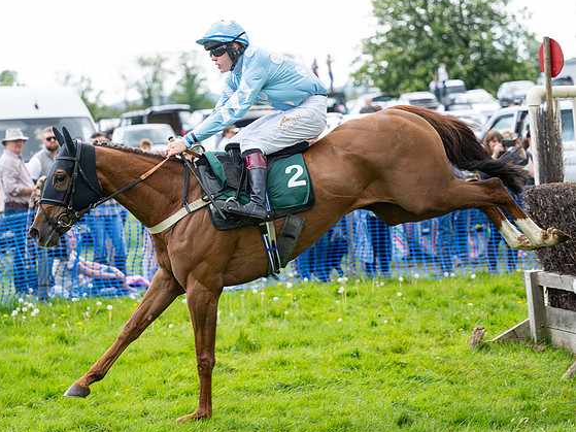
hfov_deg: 15.9
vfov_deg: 11.9
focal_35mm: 124
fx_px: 2063
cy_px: 228
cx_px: 294
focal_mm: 98
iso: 400
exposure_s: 1/1600
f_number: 2.8
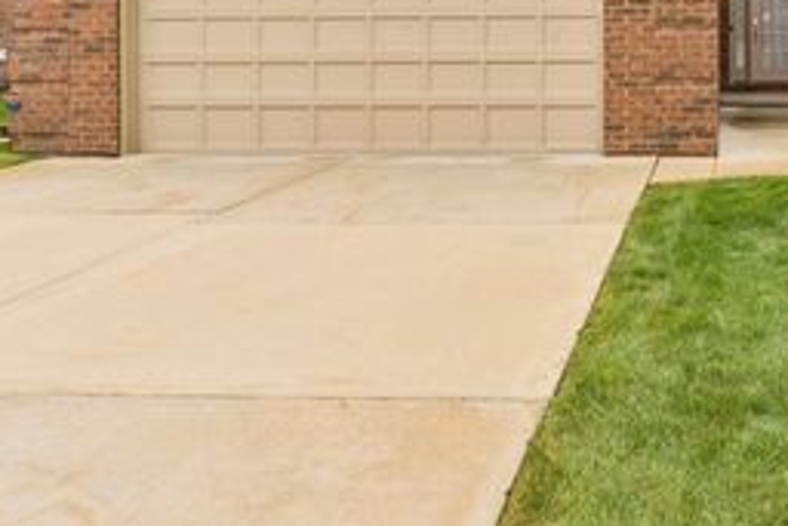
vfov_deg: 32.1
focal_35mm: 39
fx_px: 854
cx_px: 690
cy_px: 23
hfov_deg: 45.5
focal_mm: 20
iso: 200
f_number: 16
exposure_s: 1/20
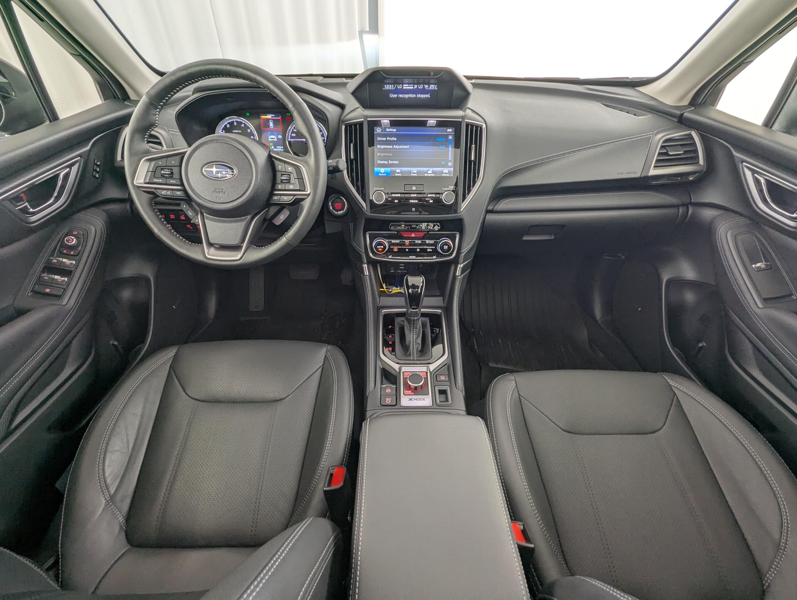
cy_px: 300
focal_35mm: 16
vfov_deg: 78.2
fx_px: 369
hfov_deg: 94.4
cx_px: 398
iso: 74
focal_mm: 2.35
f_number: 2.2
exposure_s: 1/43.6
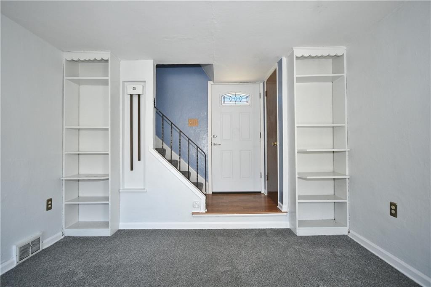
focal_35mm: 16
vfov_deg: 73.7
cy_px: 144
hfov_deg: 96.8
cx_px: 216
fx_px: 191
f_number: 4.2
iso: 1000
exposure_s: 1/160
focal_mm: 11
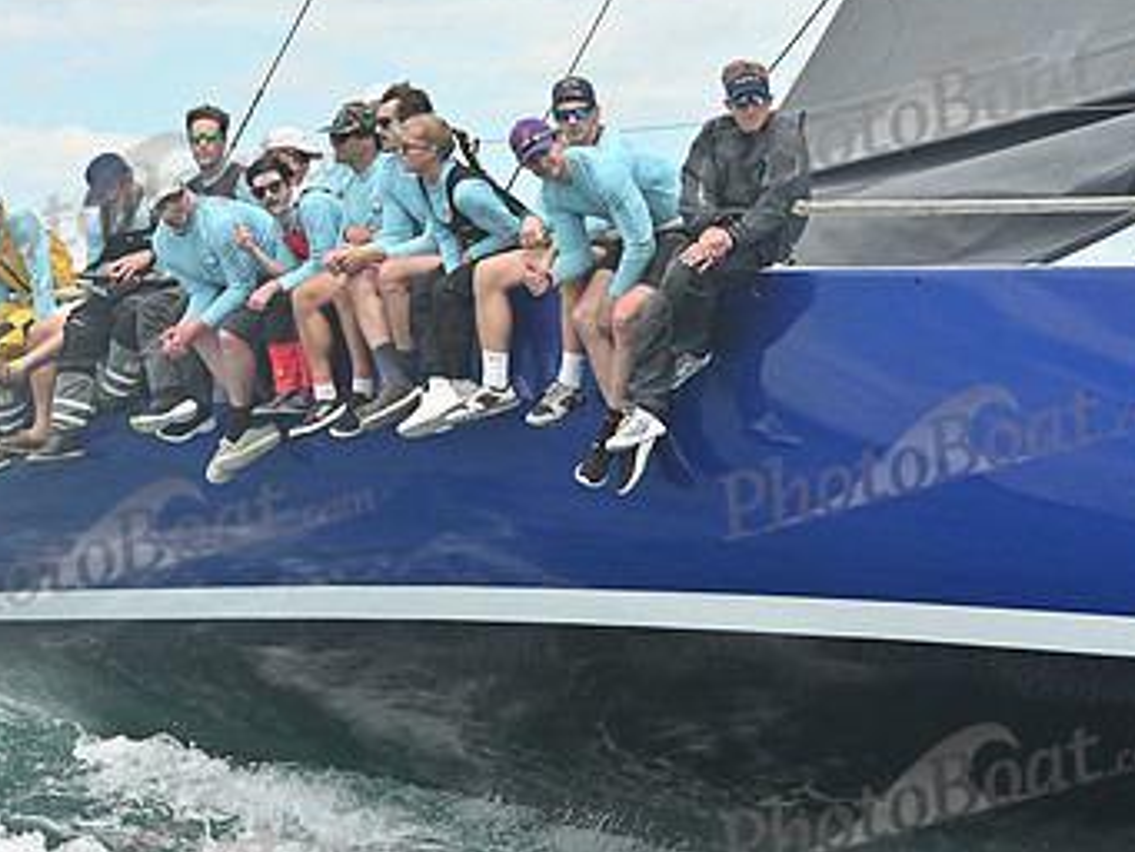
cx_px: 549
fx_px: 5904
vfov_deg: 8.3
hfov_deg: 11.0
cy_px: 328
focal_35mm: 180
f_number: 6.3
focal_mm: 110
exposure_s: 1/1250
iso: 250
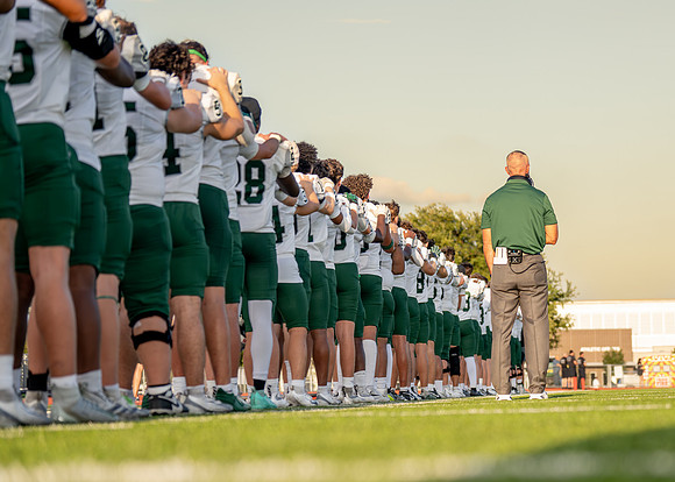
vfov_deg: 14.5
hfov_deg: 20.2
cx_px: 476
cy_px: 309
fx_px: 1888
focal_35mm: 99
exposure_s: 1/2000
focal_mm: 70
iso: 320
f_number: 2.8
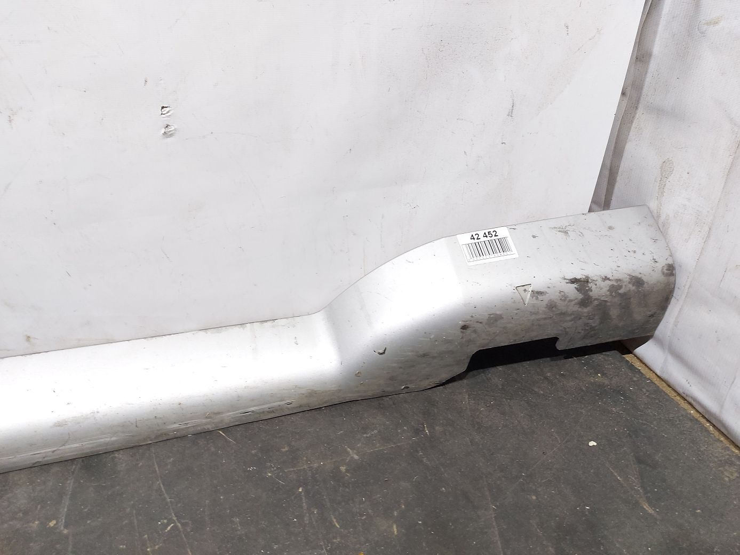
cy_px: 278
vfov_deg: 56.8
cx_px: 370
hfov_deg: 71.6
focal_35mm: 24
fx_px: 513
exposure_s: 1/50
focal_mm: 5.23
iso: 250
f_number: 1.8
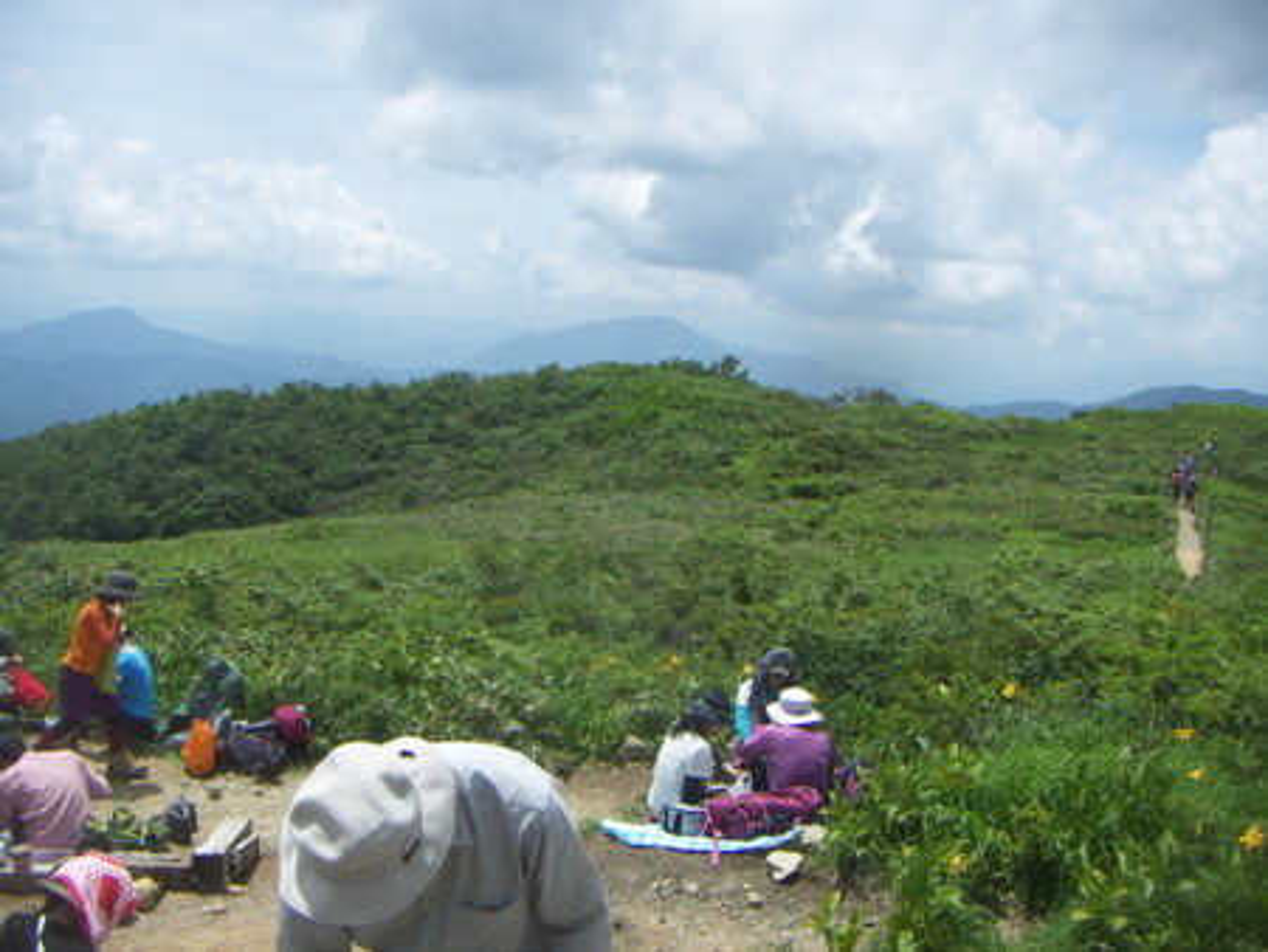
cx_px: 634
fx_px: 1319
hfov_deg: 51.3
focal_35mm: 36
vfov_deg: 39.7
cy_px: 476
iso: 50
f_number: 6.7
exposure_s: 1/250
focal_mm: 4.7
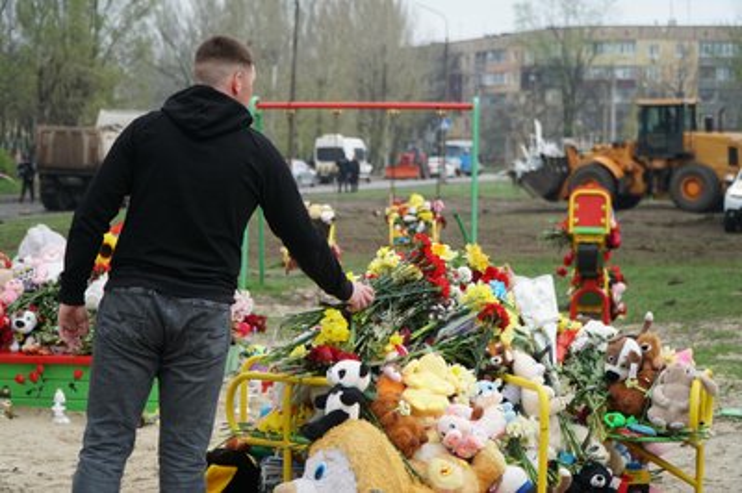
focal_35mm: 76
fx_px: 1575
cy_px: 246
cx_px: 371
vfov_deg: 17.8
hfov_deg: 26.5
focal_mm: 51
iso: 320
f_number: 4
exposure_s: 1/200
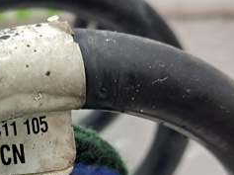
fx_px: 493
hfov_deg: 25.7
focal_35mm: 73
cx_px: 17
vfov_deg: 19.9
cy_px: 141
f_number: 1.8
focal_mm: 4
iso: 320
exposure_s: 1/50
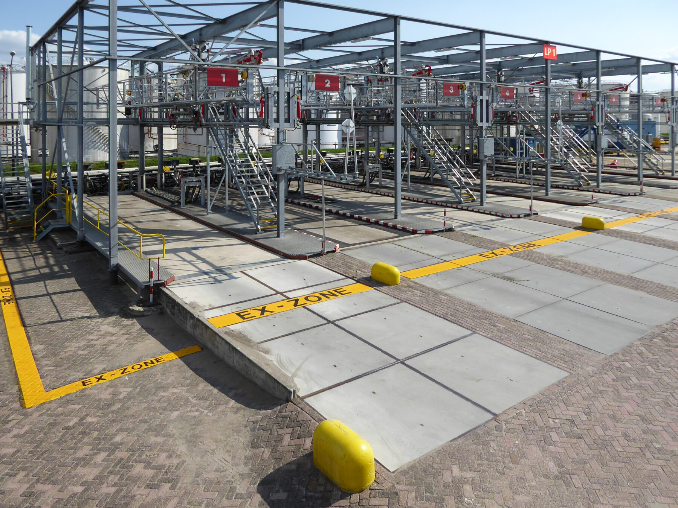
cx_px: 339
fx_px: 490
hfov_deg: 69.4
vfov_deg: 54.9
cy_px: 254
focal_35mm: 25
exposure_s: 1/1000
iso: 80
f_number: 3.3
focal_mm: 4.3
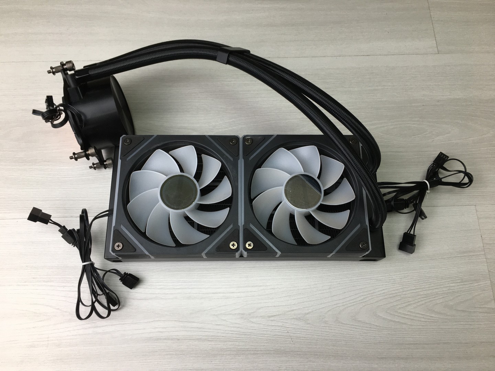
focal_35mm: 29
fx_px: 415
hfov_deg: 61.7
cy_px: 186
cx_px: 248
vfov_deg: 48.2
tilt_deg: -72.1
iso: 40
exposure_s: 1/100
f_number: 2.2
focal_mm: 4.15
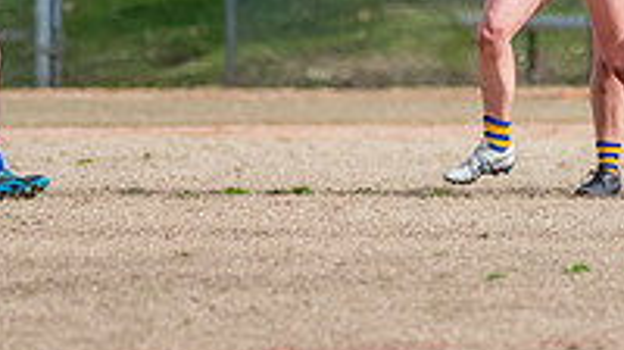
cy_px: 159
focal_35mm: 2378
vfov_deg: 0.5
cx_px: 576
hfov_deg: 0.9
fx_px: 39304
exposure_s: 1/1600
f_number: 8
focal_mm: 600
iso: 800
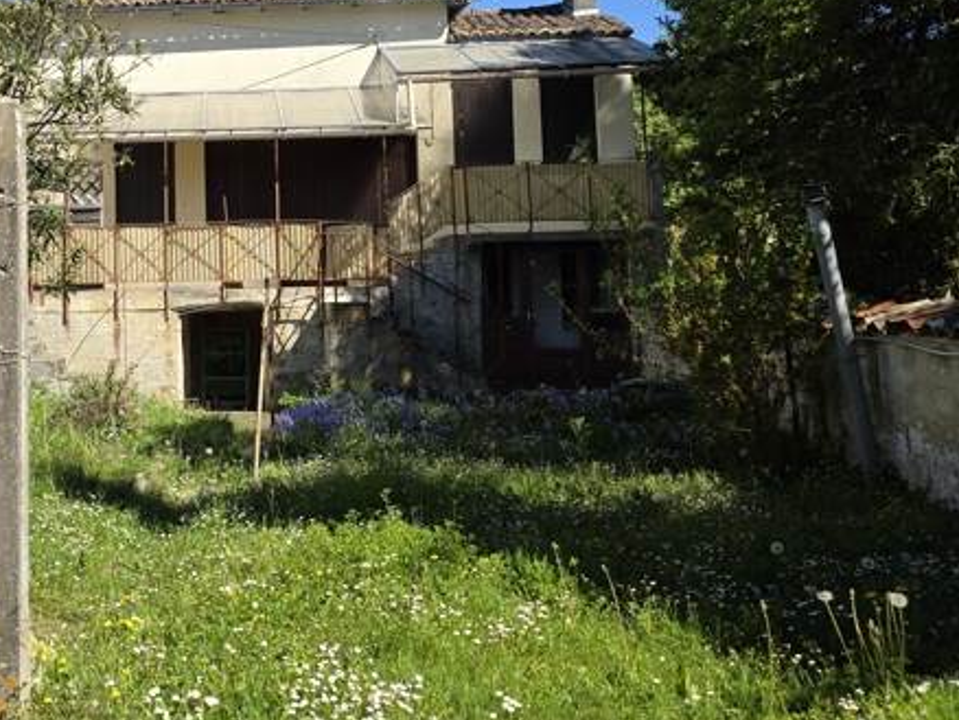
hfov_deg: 42.7
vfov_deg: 33.9
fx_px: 1164
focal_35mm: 42
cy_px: 206
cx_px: 190
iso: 80
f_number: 1.7
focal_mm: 6.3
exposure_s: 1/3891
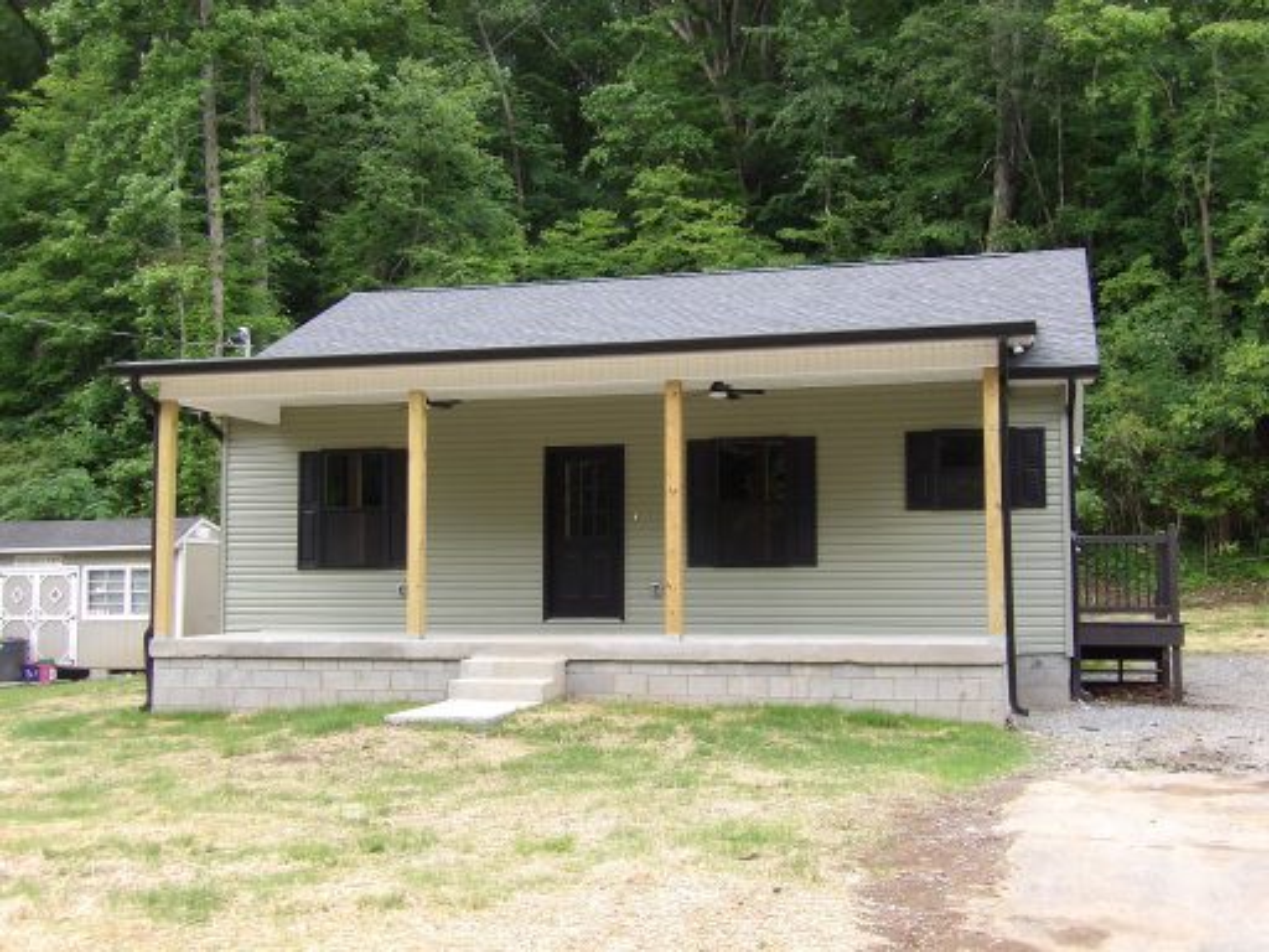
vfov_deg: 36.8
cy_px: 476
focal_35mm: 39
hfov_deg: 47.9
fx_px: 1430
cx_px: 634
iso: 100
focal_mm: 7
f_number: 3.7
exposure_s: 1/88
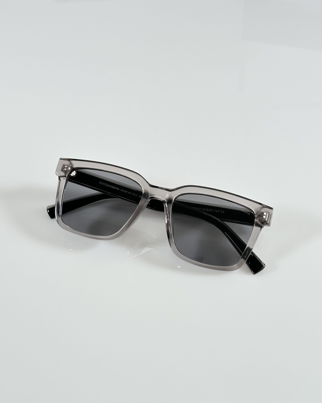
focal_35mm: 51
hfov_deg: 29.7
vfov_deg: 36.7
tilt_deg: -49.7
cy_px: 210
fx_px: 608
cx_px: 159
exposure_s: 1/121
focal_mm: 6.86
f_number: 1.78
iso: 64
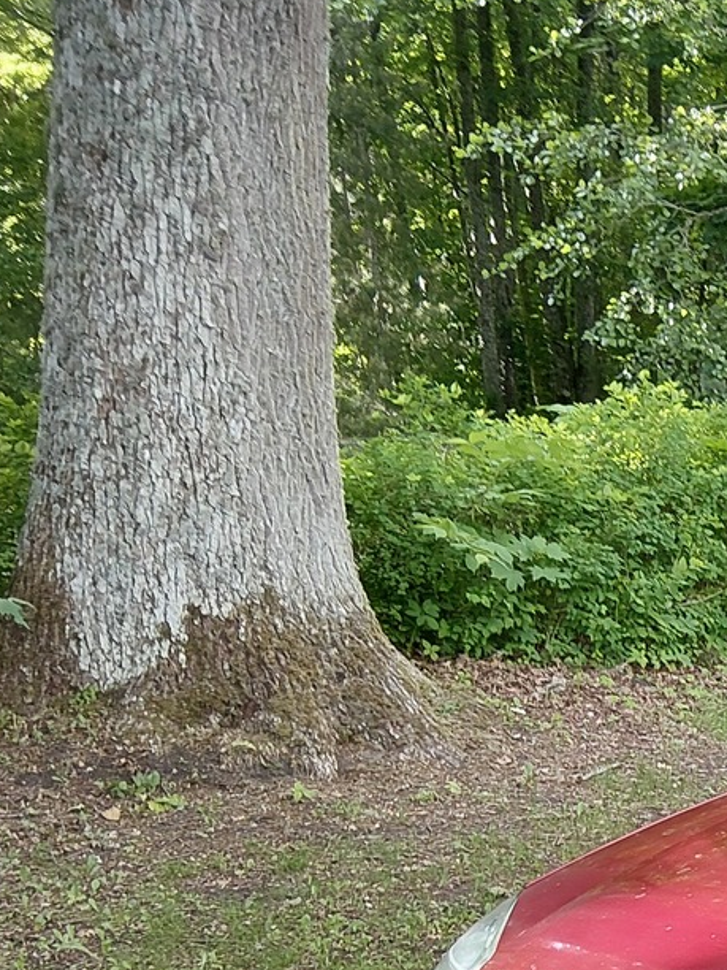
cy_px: 905
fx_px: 1904
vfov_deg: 27.4
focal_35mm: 68
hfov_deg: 18.1
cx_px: 1220
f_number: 1.8
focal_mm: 3.86
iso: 50
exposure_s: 1/50
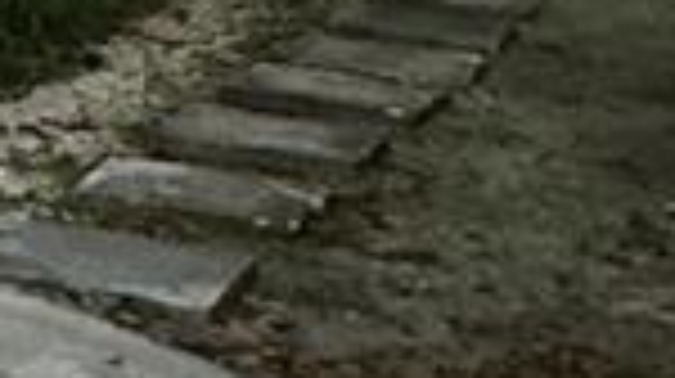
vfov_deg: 9.8
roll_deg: +0.5
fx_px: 2181
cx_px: -1323
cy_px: -68
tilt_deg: -7.2
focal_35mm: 122
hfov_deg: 11.3
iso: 100
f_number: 2.2
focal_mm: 2.22
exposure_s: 1/99
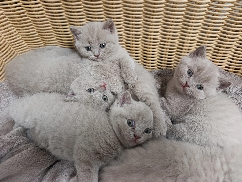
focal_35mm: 23
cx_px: 121
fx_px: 161
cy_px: 91
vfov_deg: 59.0
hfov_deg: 73.8
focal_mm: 6.14
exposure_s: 1/33.3
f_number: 1.6
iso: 1250
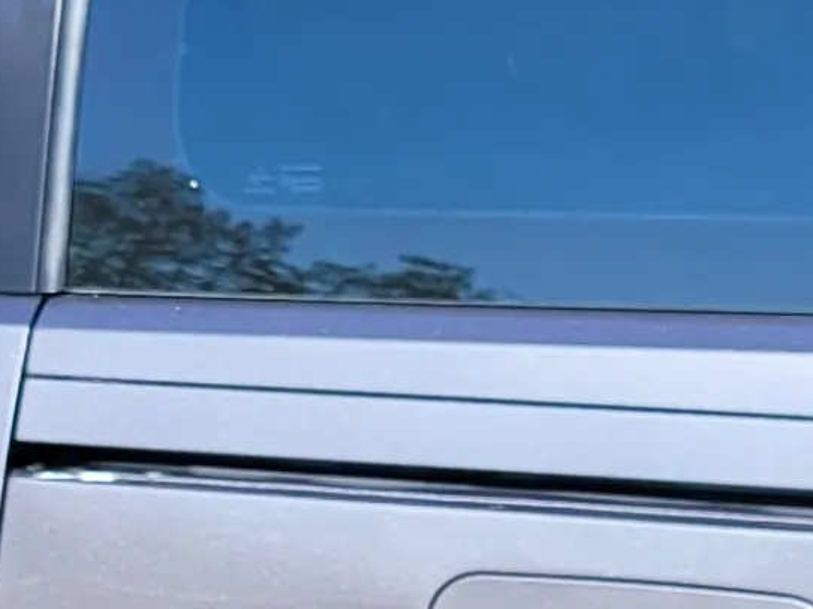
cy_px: 681
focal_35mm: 184
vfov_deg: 8.0
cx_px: 13
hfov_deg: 10.7
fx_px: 4321
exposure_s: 1/734
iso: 40
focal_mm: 5.4
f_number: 1.8
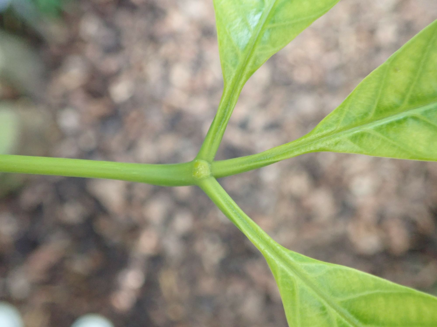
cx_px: 218
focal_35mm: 30
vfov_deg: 46.8
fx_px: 379
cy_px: 164
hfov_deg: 60.0
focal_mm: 5.5
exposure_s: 1/100
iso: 800
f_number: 2.3
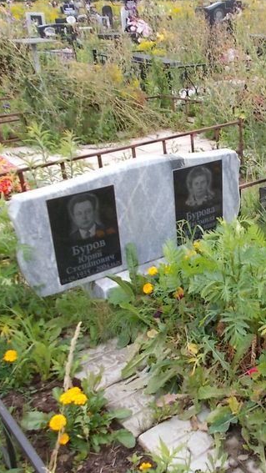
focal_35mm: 40
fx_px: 501
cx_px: 263
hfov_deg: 28.0
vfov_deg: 50.5
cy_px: 244
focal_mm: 4.6
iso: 80
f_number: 3.2
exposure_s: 1/100
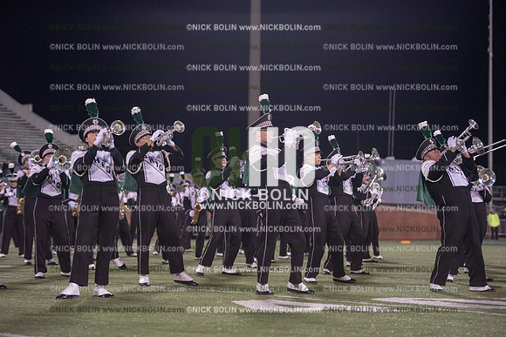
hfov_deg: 19.5
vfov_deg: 13.0
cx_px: 253
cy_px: 168
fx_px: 1476
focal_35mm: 105
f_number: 3.2
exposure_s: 1/1250
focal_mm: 105
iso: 5000
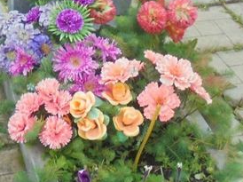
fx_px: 533
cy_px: -31
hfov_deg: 25.0
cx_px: 27
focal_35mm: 76
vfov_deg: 18.4
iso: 250
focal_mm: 4.6
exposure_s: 1/250
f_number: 3.5
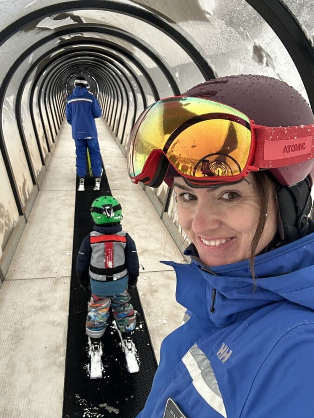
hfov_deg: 46.8
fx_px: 363
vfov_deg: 60.0
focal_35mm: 30
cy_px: 209
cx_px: 157
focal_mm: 2.69
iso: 40
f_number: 1.9
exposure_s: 1/121
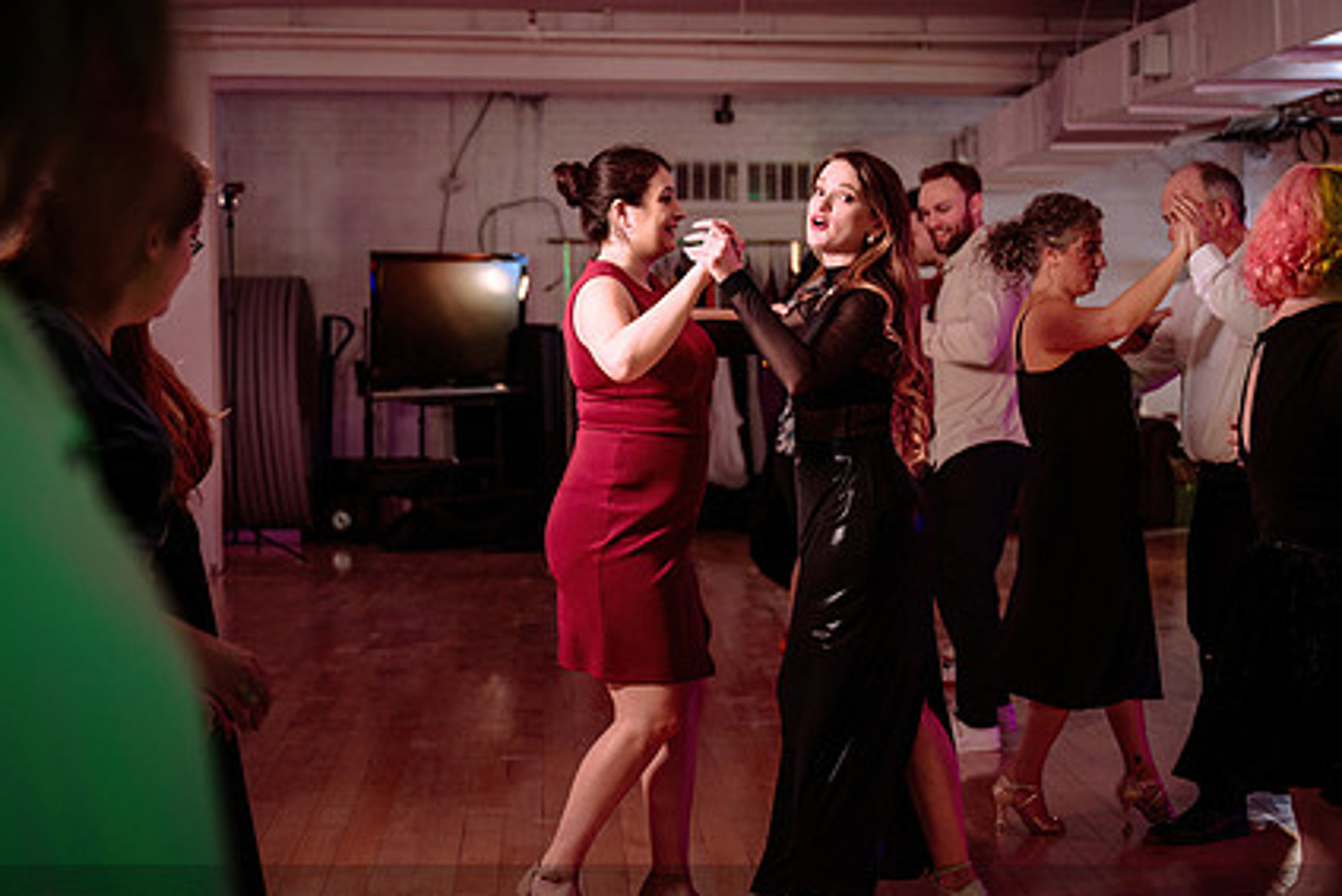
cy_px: 537
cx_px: 772
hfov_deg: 29.6
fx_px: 2536
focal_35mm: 68
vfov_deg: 20.0
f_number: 2.8
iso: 640
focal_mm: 48
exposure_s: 1/160
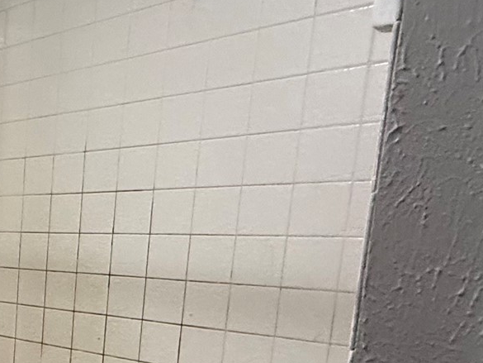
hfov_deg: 31.6
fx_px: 684
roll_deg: -1.2
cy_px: 359
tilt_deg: -10.7
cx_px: -116
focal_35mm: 49
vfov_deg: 28.0
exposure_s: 1/60
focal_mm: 2.22
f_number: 2.2
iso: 640
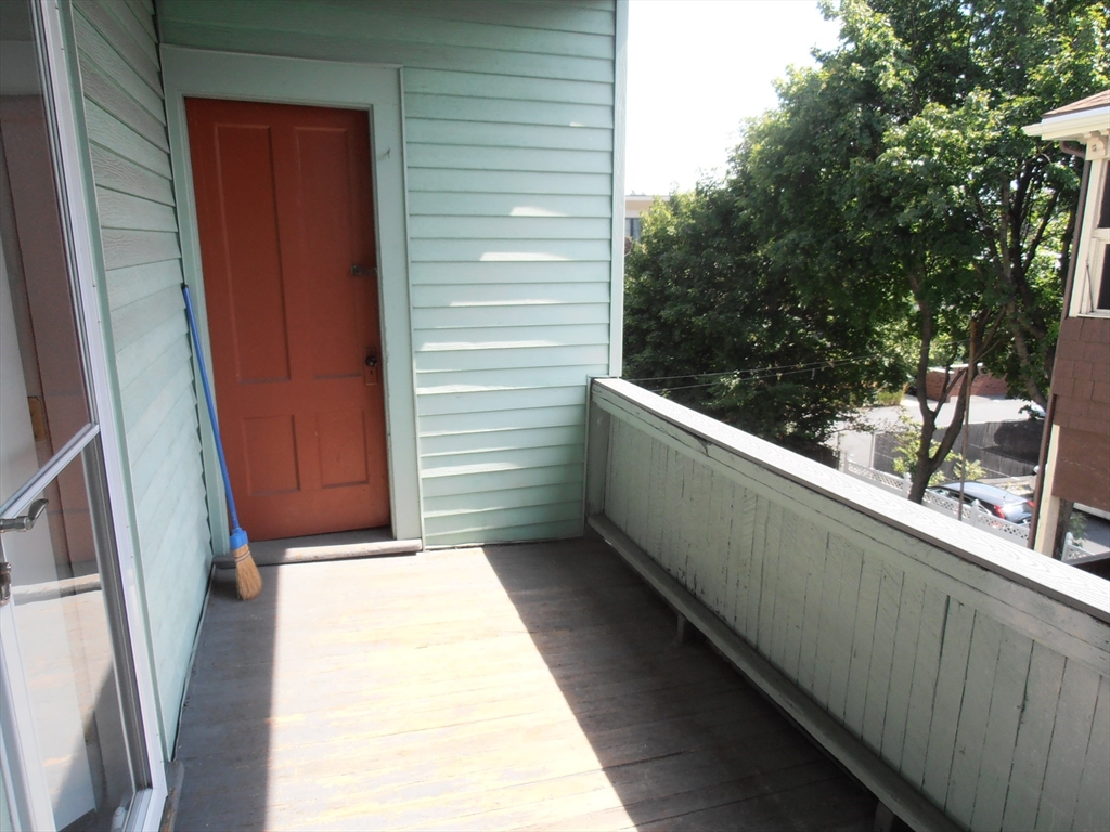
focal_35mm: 24
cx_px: 555
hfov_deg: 71.6
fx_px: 770
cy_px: 416
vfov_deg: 56.8
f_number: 3
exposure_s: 1/320
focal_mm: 4.2
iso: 80
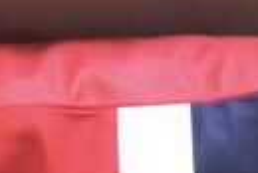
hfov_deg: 14.6
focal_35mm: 139
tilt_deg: -82.5
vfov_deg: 9.2
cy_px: 364
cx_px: 40
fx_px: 997
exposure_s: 1/15
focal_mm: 4.15
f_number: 2.2
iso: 100
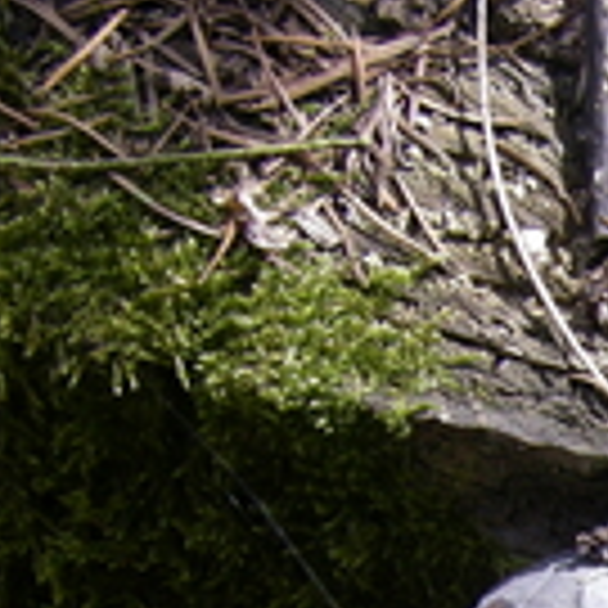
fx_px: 3835
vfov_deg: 8.9
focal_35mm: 193
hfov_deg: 8.8
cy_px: 766
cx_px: 937
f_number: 3.6
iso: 64
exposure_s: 1/125
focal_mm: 7.6
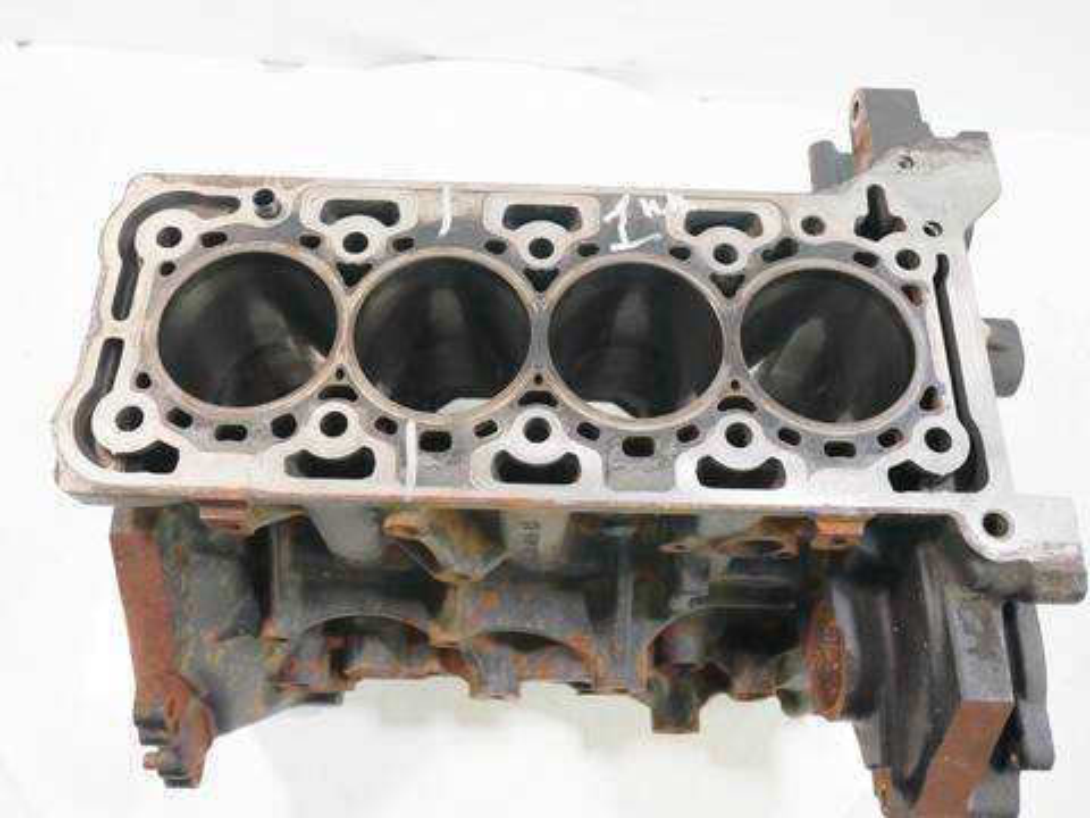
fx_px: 945
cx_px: 545
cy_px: 409
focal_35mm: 30
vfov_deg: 46.8
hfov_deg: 60.0
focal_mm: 15
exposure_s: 1/60
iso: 640
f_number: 3.8
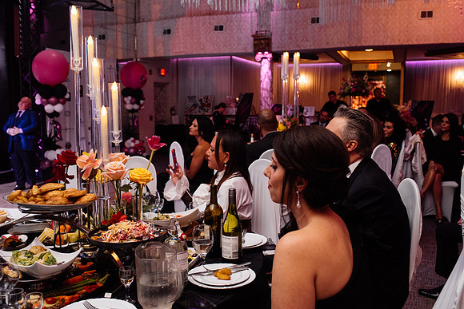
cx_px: 232
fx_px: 451
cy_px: 154
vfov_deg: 37.9
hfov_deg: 54.4
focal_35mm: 35
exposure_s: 1/200
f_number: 4.5
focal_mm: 35
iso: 2000
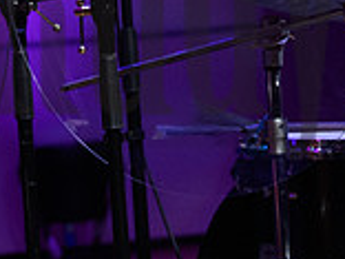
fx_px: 9319
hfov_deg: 2.1
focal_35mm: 935
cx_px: 542
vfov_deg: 1.6
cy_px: 1
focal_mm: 175
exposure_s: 1/200
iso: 3200
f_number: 8
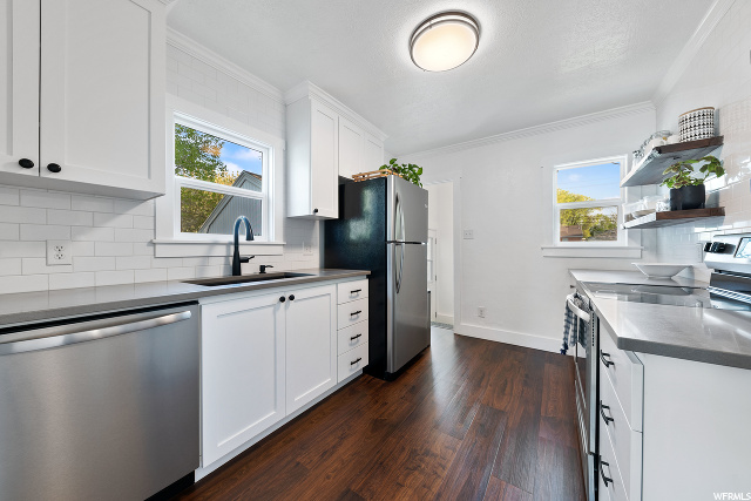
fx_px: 250
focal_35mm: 12
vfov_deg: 90.0
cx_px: 376
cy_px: 250
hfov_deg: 112.6
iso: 64
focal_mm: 12
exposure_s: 1.6
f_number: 8
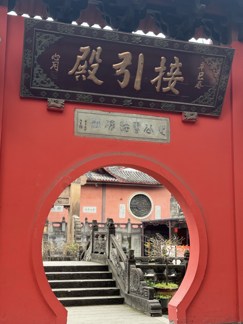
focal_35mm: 48
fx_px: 449
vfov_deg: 39.7
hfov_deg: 30.3
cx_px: 122
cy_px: 162
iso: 80
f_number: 1.78
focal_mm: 6.76
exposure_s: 1/153
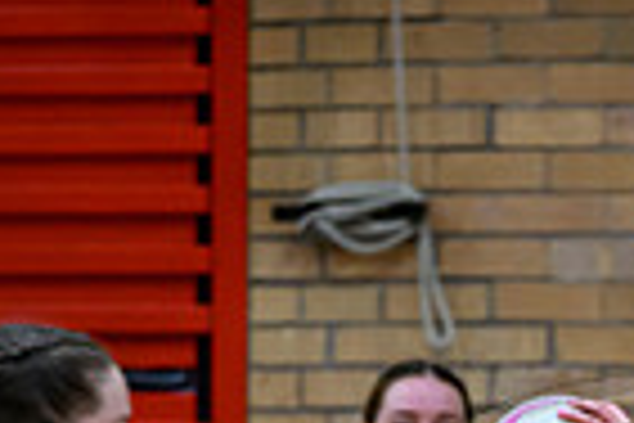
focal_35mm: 824
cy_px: 830
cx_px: 675
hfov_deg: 2.5
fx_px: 14510
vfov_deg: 1.7
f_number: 3.2
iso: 4000
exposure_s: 1/800
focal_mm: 200
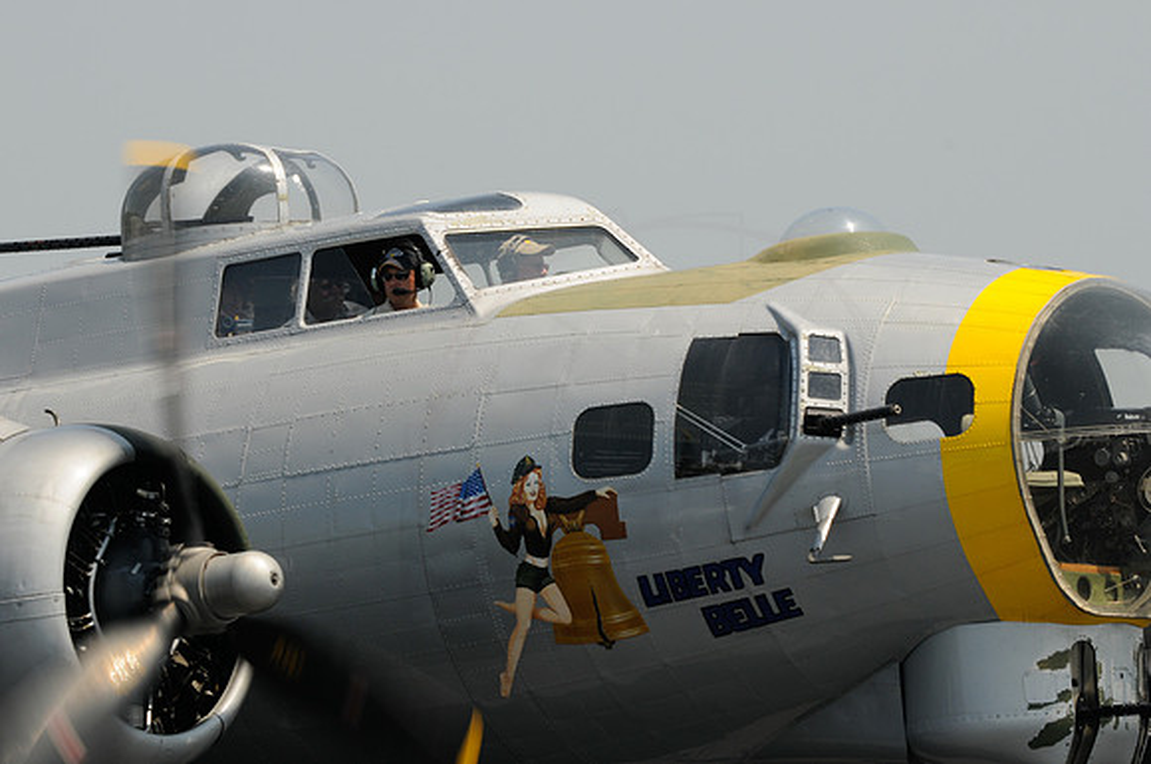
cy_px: 382
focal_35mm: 248
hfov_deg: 8.3
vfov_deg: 5.5
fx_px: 7902
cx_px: 576
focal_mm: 165
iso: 200
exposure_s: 1/250
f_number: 14
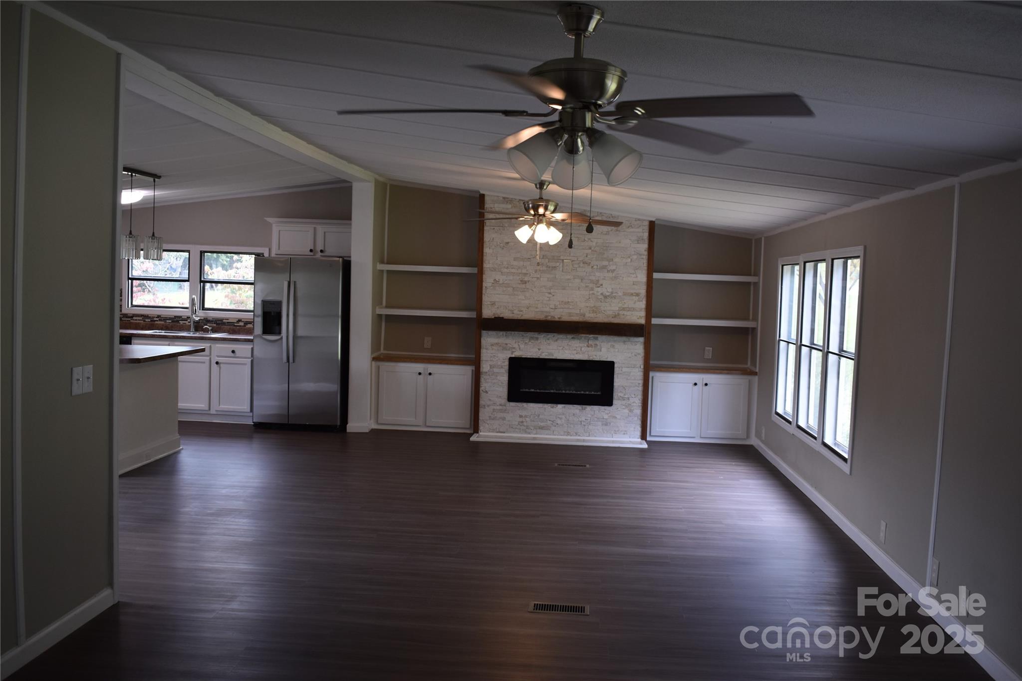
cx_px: 511
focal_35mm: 33
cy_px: 340
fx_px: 937
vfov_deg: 40.0
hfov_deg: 57.2
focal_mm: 22
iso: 400
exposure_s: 1/80
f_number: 4.5
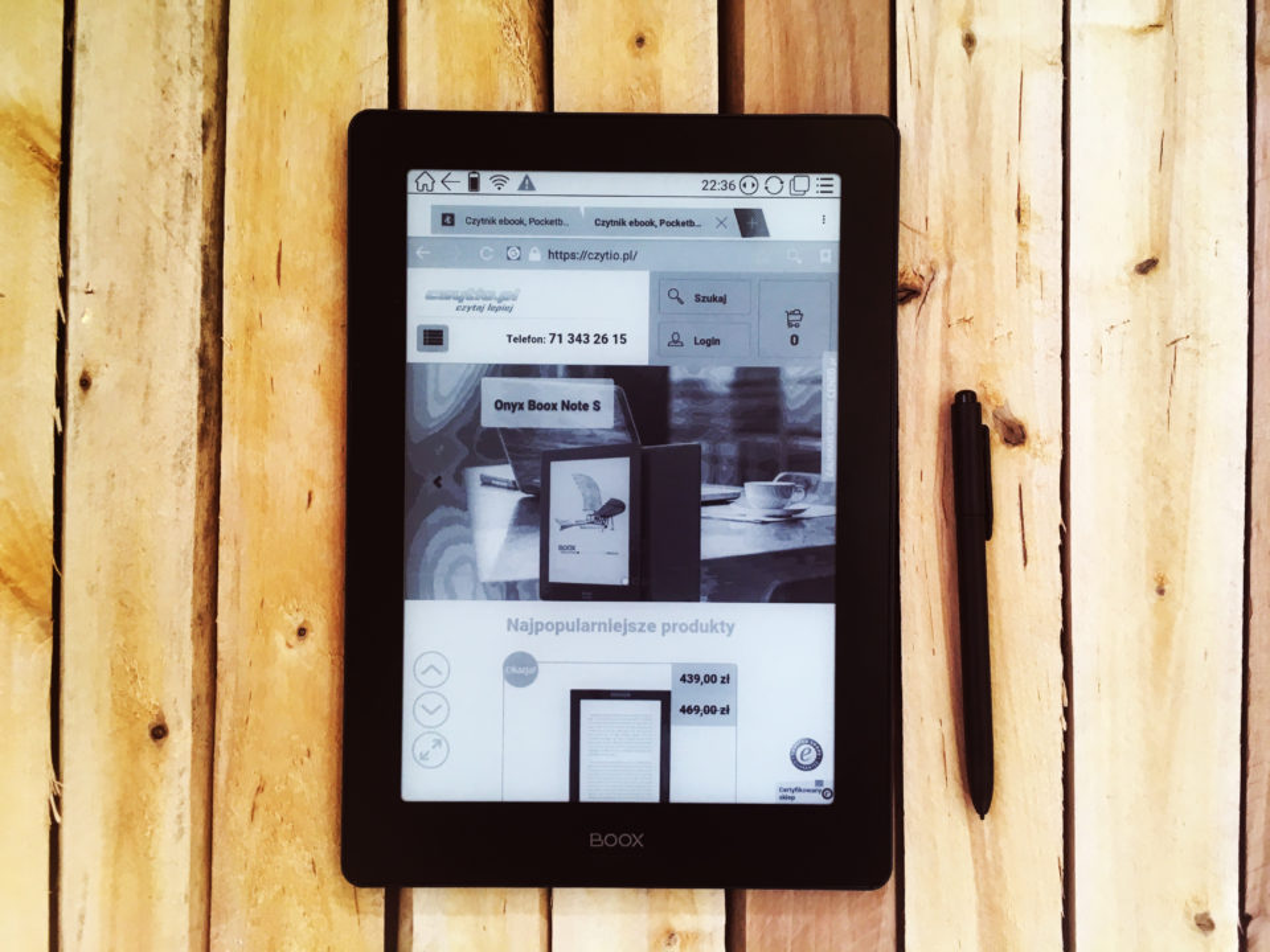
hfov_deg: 61.7
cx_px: 635
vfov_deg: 48.2
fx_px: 1064
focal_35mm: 29
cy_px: 476
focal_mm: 4.15
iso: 32
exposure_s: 1/33
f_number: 2.2
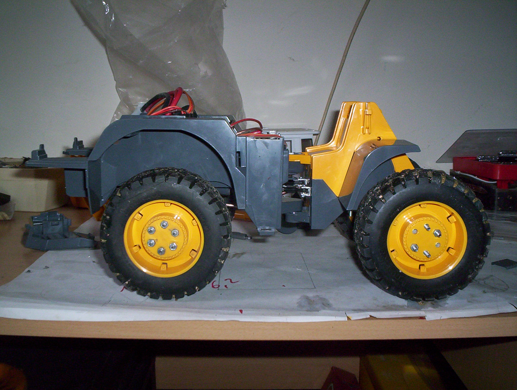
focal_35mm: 38
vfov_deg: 37.9
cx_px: 258
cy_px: 195
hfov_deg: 48.9
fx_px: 569
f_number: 4.5
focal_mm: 4.99
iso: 140
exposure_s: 1/60
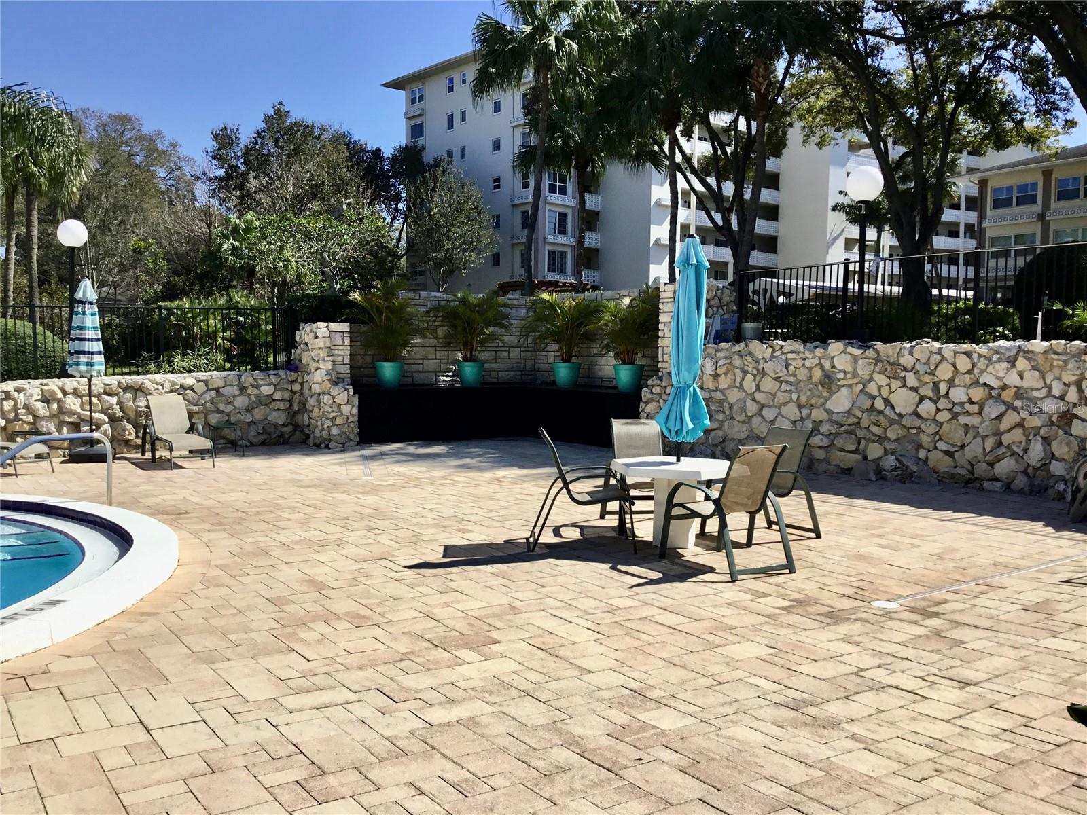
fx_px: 973
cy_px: 408
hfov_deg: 58.4
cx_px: 544
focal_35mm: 31
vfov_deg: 45.4
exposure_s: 1/1314
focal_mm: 3.3
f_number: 2.4
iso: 25
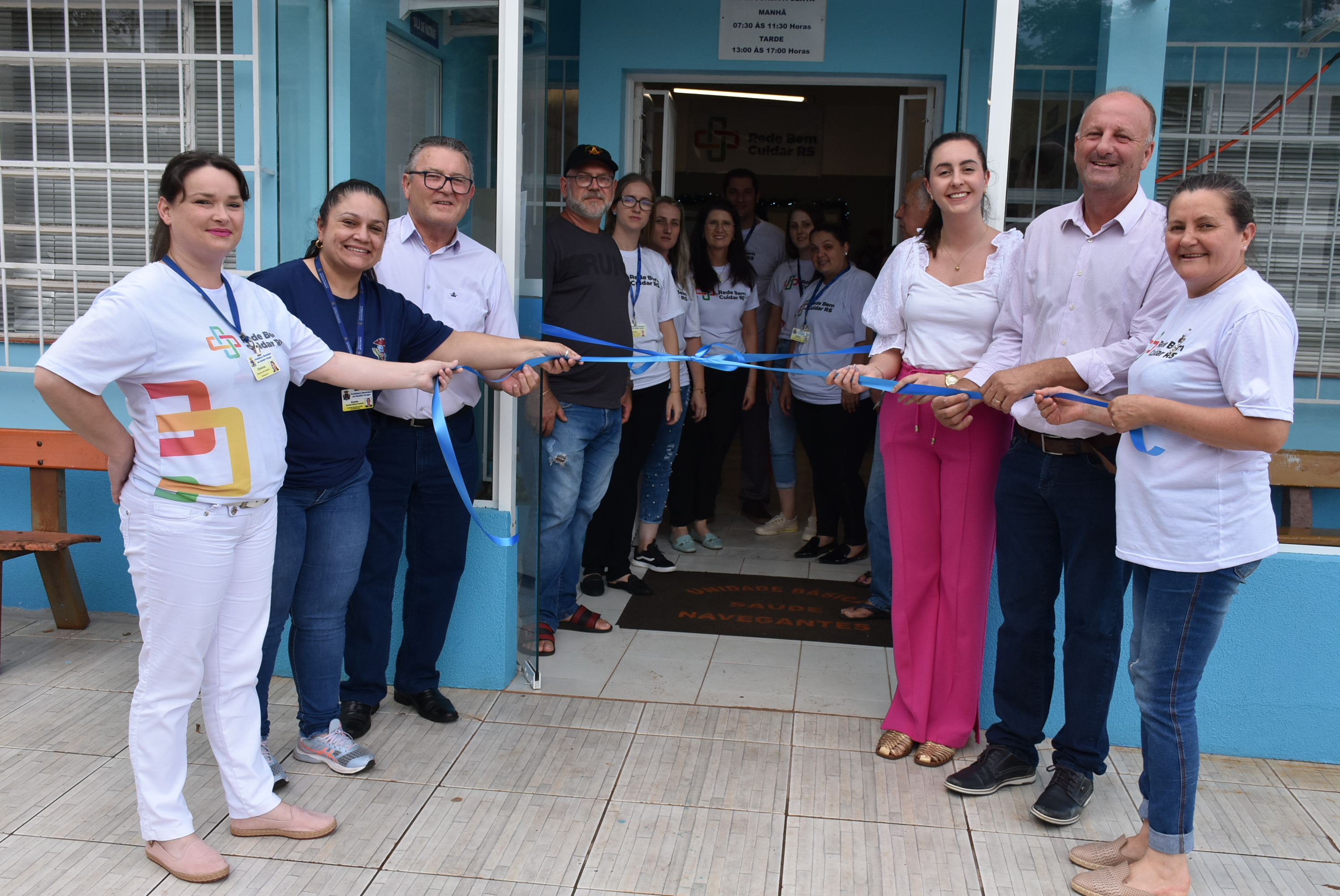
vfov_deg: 38.4
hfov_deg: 55.1
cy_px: 448
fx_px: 1285
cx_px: 670
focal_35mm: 34
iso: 500
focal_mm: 23
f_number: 8
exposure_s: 1/500
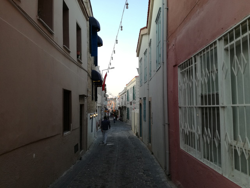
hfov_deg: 65.3
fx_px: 195
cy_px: 94
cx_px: 125
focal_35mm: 27
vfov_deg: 51.4
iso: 50
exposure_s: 1/162
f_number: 2
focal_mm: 3.79
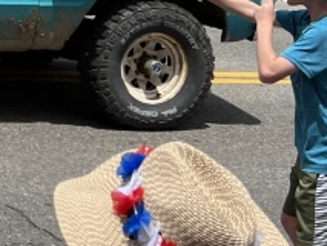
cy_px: -152
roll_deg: -1.9
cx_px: -259
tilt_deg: -0.8
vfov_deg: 11.3
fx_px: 1181
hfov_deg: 14.0
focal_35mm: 125
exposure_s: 1/4115
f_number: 1.5
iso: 50
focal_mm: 5.7
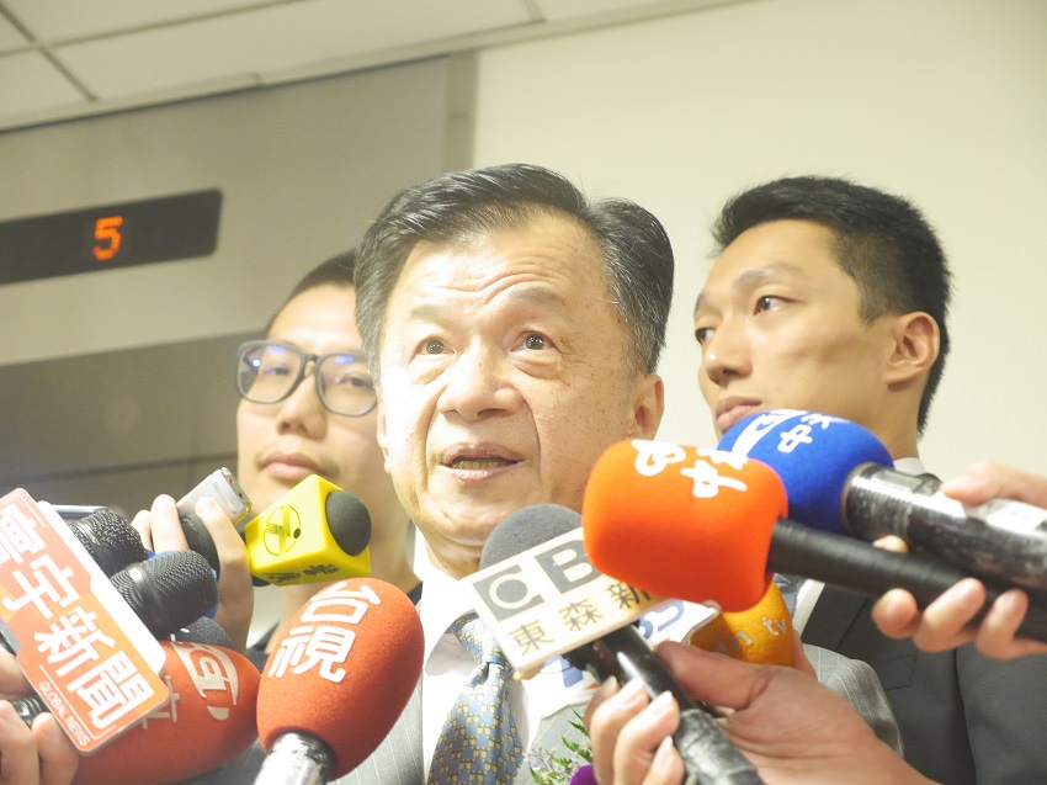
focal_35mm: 70
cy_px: 392
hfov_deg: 27.8
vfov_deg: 21.0
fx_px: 2117
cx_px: 524
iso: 3200
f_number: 2.8
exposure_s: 1/30
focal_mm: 35
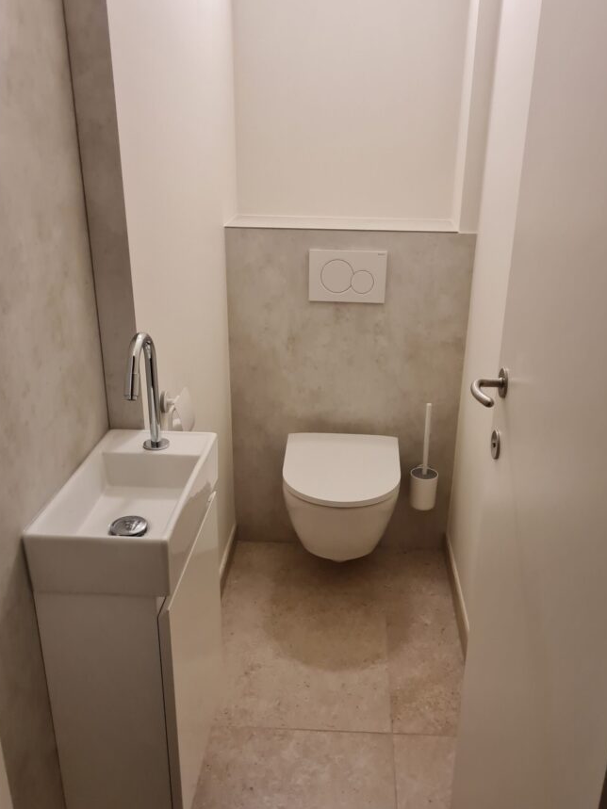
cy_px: 418
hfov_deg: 45.4
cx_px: 318
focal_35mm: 31
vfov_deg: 58.3
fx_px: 725
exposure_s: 1/100
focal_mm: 5.4
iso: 320
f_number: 1.8
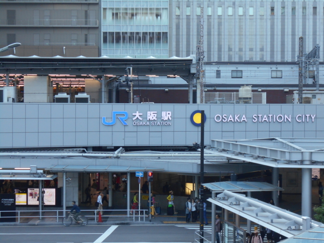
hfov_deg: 22.8
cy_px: 122
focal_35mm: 86
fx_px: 805
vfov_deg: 17.2
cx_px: 162
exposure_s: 1/60
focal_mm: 15.4
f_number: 6.3
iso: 180
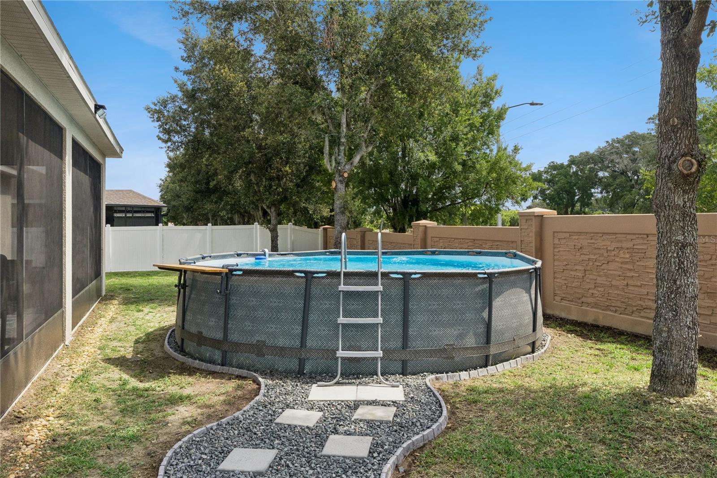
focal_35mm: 26
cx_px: 358
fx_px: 518
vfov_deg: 49.5
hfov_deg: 69.4
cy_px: 239
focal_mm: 17.4
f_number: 10
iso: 800
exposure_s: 1/800
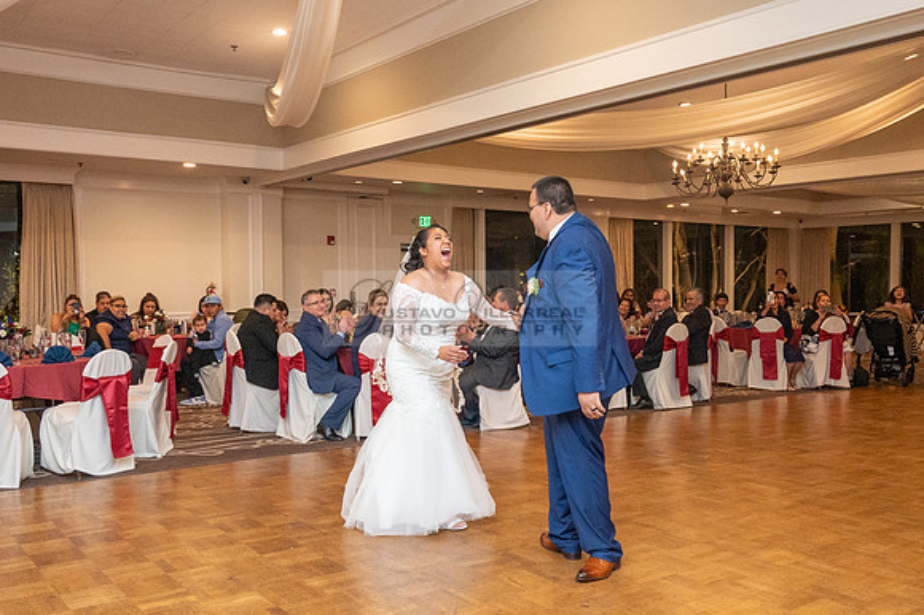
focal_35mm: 35
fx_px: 885
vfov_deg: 38.3
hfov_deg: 55.1
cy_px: 330
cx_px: 451
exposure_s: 1/200
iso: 2500
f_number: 4
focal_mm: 24
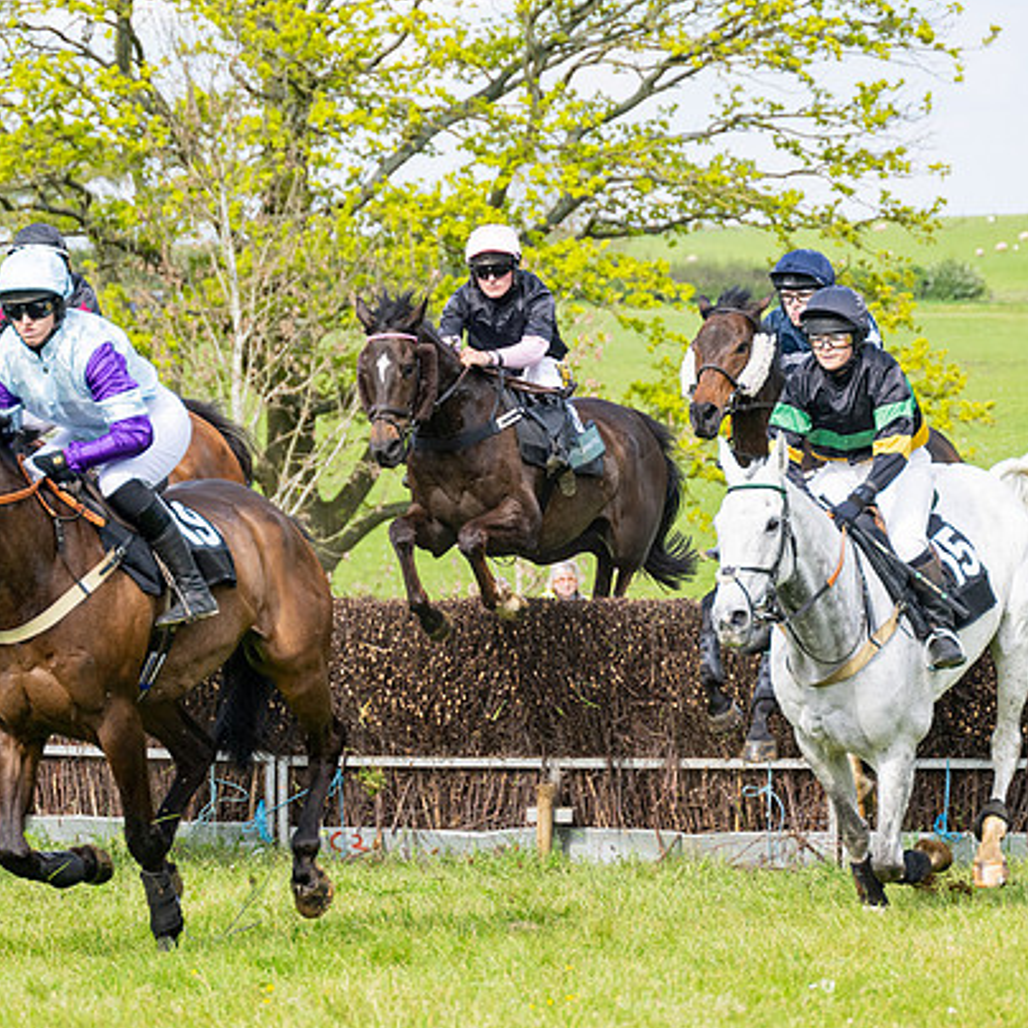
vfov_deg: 8.4
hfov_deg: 8.4
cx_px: 664
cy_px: 504
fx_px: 7022
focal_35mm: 209
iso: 400
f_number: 4
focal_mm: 98
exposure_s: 1/2000
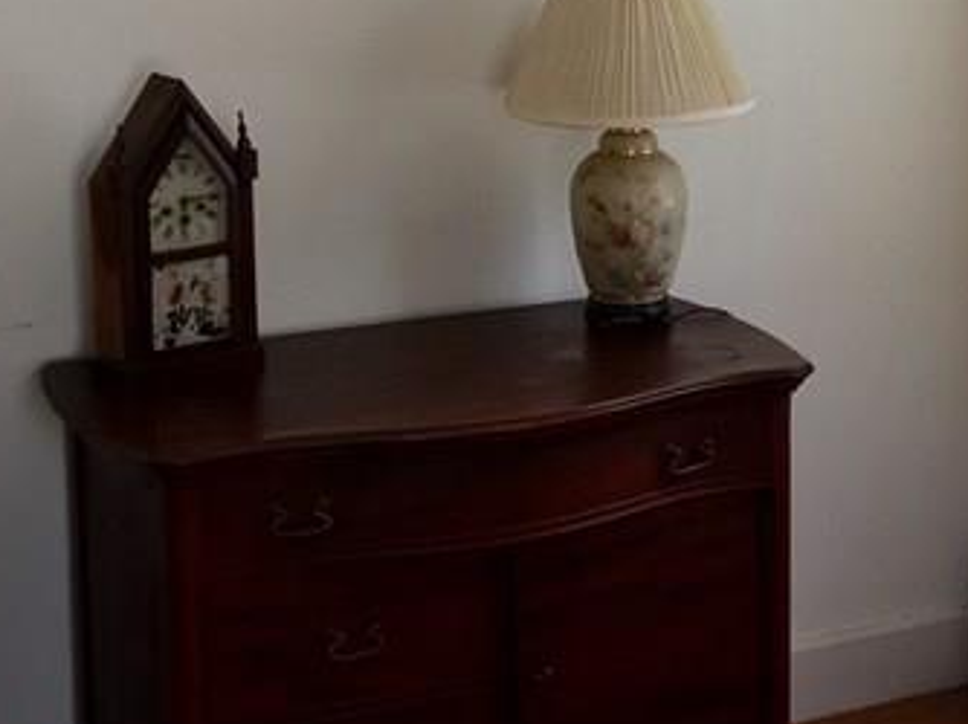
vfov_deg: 16.4
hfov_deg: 21.7
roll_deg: -1.5
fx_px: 2487
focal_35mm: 89
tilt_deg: -9.4
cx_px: 797
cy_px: 119
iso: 32
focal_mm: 4.15
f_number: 2.2
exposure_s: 1/132
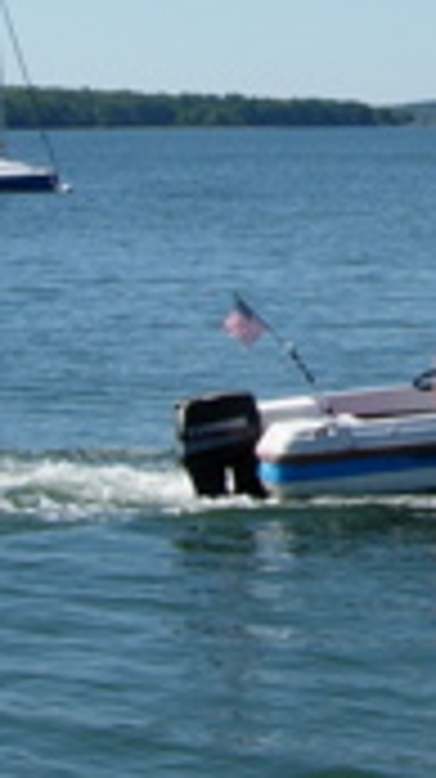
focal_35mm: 153
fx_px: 3152
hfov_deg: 7.6
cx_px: 885
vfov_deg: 13.9
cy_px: 27
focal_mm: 7.8
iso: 64
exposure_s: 1/886
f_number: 4.8
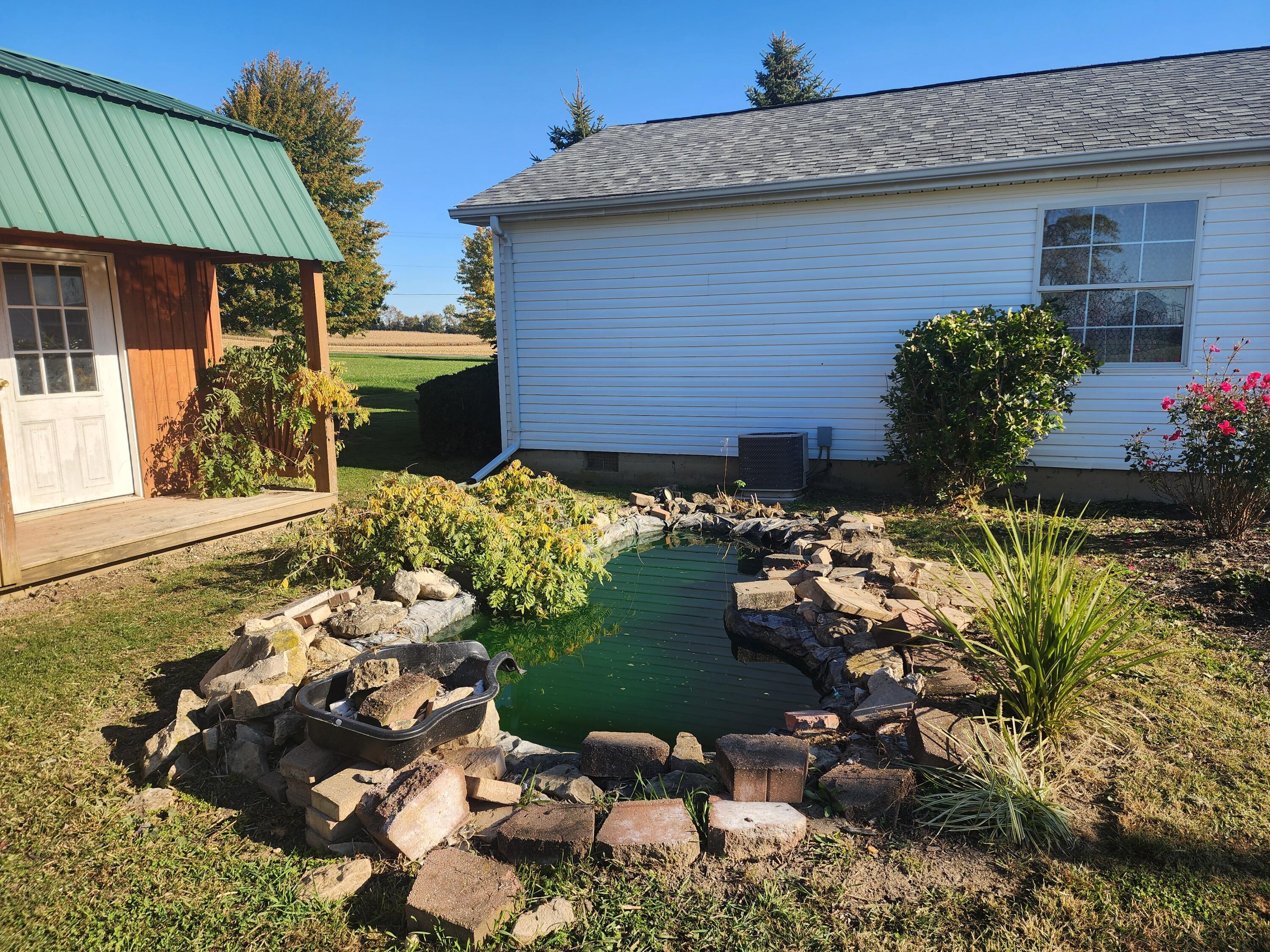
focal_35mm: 23
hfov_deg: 73.9
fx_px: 844
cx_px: 635
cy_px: 476
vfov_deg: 58.9
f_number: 1.8
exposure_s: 1/505
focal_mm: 6.4
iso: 12
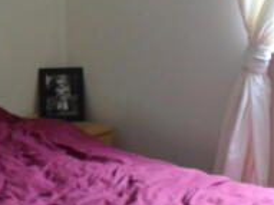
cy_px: 88
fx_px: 846
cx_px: 200
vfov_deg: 13.8
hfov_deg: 18.3
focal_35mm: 107
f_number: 3.2
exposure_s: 1/20
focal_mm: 6.3
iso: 200
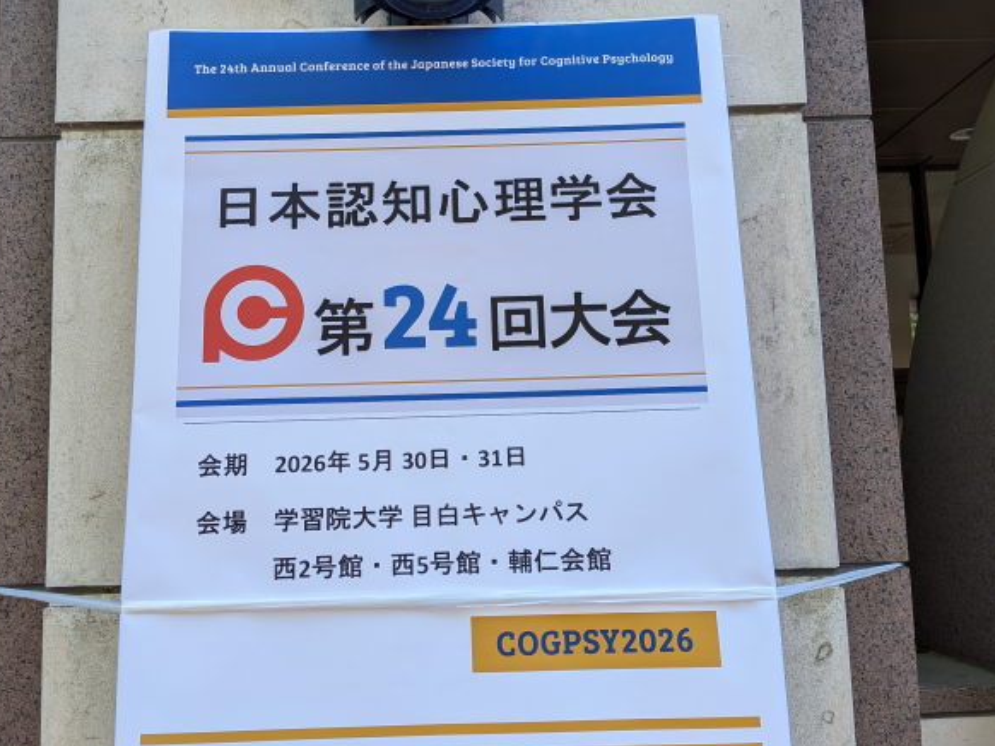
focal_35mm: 33
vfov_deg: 42.9
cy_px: 347
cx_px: 470
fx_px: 948
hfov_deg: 55.3
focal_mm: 4.53
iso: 36
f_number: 1.7
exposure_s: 1/172
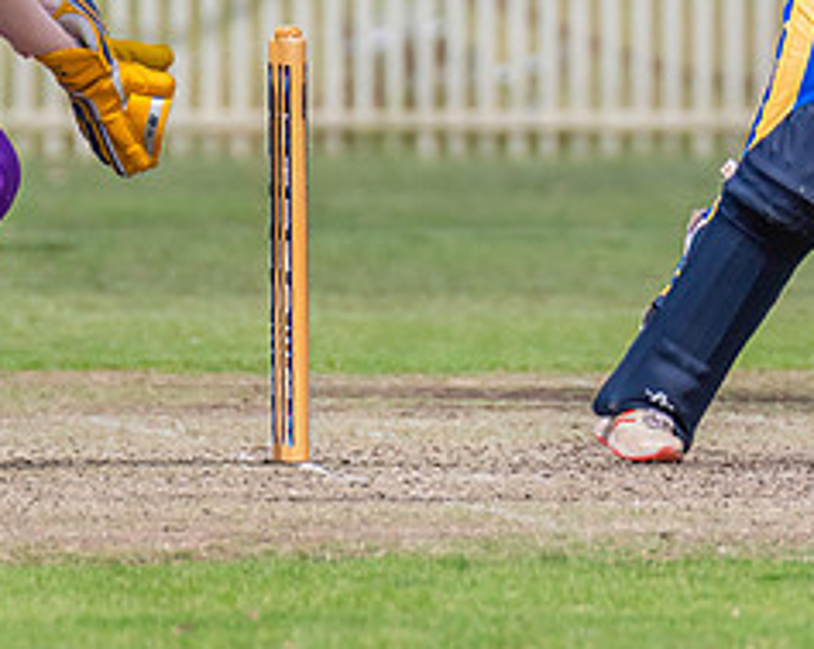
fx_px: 34336
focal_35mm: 1427
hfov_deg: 1.4
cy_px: -23
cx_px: 1160
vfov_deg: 1.1
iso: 800
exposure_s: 1/2500
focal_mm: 500
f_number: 6.3
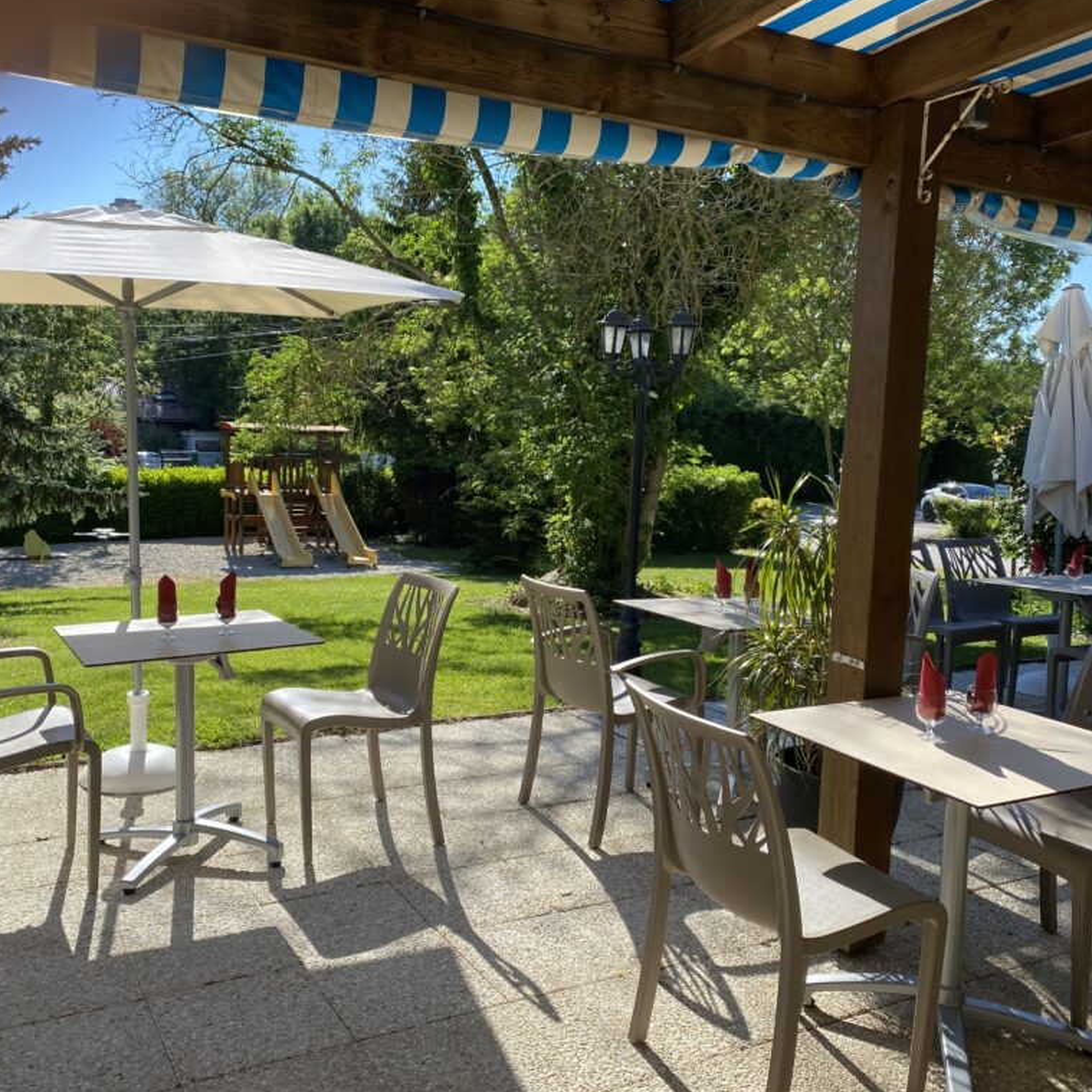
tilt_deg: -6.1
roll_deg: -2.6
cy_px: 544
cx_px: 495
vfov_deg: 52.5
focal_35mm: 31
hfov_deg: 52.5
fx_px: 1106
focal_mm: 4.25
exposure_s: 1/1653
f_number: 1.8
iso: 32
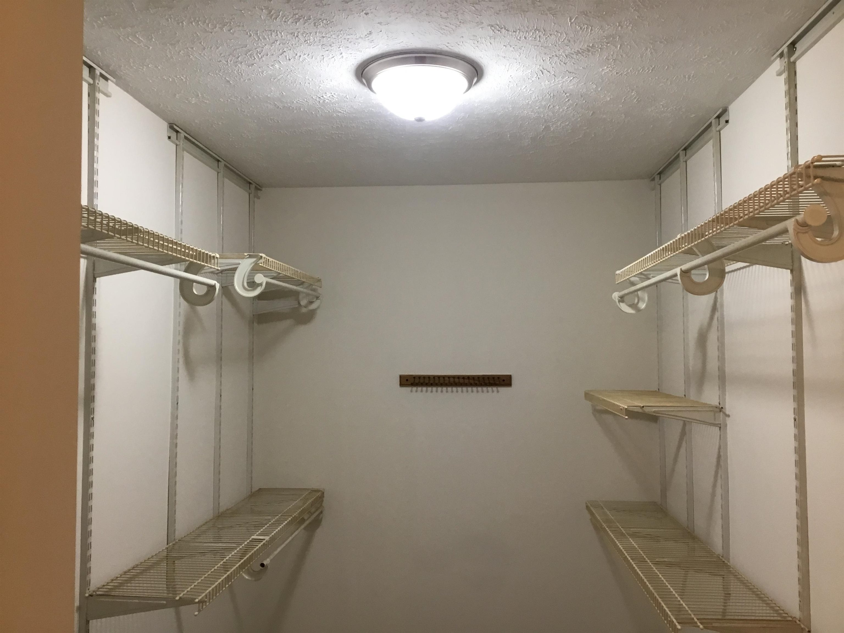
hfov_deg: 58.4
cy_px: 316
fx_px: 756
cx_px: 422
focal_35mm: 31
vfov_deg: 45.4
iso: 64
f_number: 2.4
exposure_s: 1/30
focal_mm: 3.3
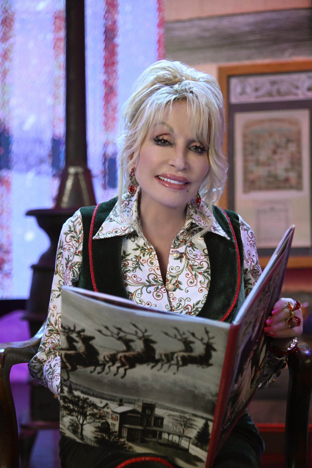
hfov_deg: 20.6
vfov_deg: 30.5
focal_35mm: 66
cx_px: 156
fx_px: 858
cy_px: 234
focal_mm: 66
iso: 6400
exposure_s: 1/160
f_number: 4
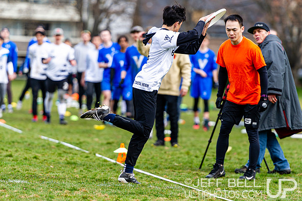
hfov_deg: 6.8
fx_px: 2557
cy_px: 120
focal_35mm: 305
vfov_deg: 4.5
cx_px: 162
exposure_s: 1/1250
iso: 200
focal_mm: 200
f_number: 2.8
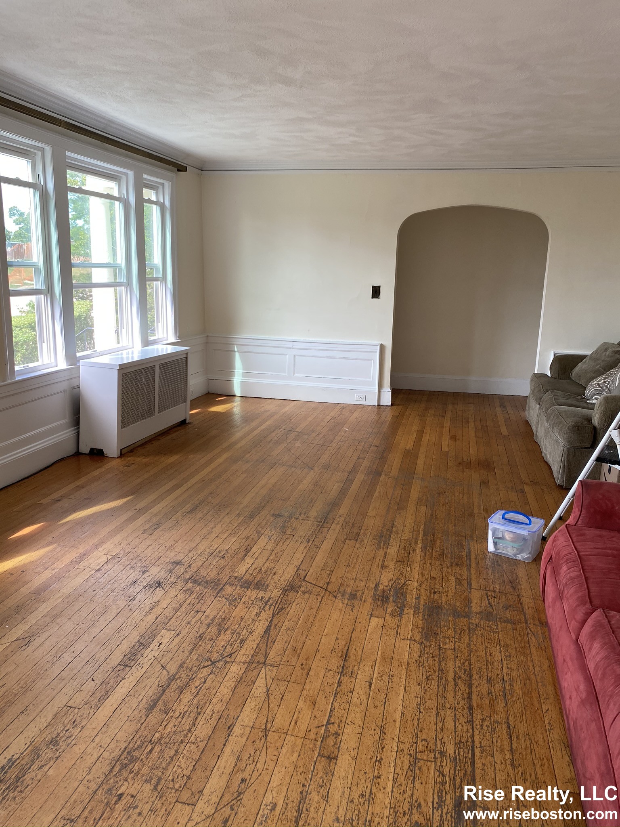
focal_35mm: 26
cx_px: 310
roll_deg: -0.7
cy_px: 414
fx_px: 621
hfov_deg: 53.1
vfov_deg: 67.3
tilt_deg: -10.9
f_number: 1.8
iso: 50
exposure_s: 1/122
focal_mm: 4.25
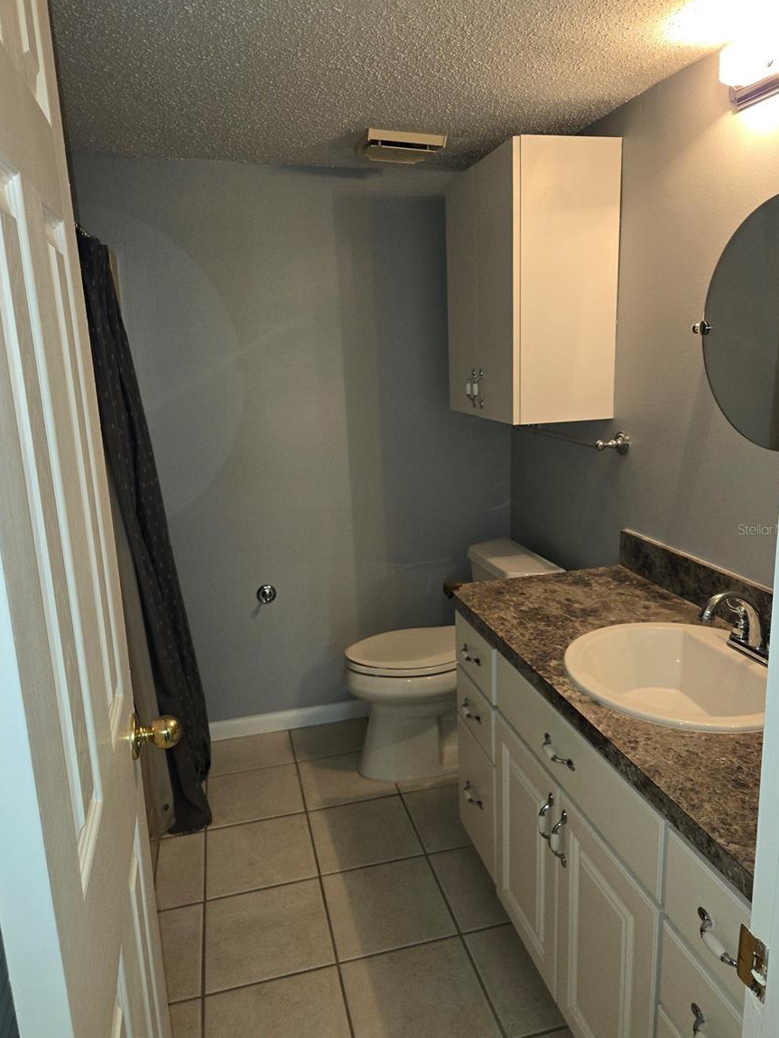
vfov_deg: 71.6
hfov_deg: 56.8
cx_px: 395
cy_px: 529
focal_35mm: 24
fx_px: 720
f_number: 1.8
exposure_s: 1/60
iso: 100
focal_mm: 5.4
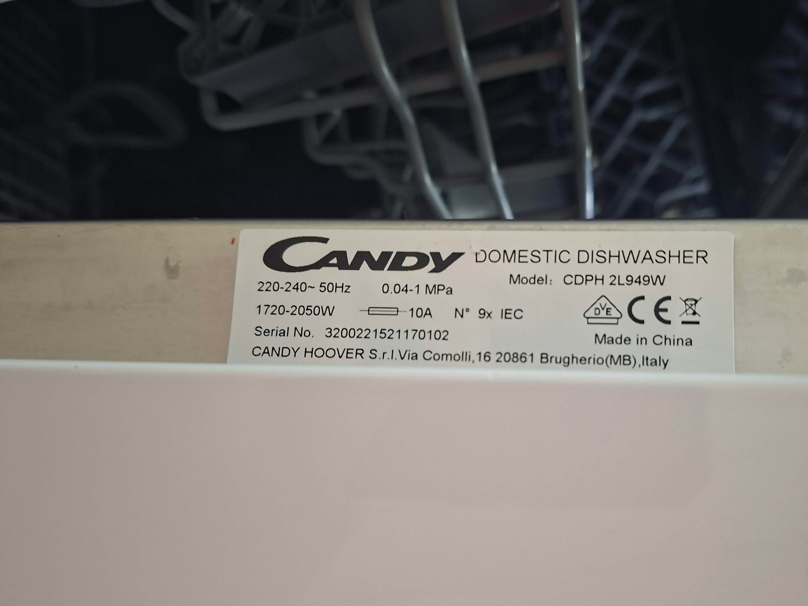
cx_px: 505
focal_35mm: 29
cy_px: 340
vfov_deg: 48.1
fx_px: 677
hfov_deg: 60.8
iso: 320
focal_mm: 5.54
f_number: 1.8
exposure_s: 1/33
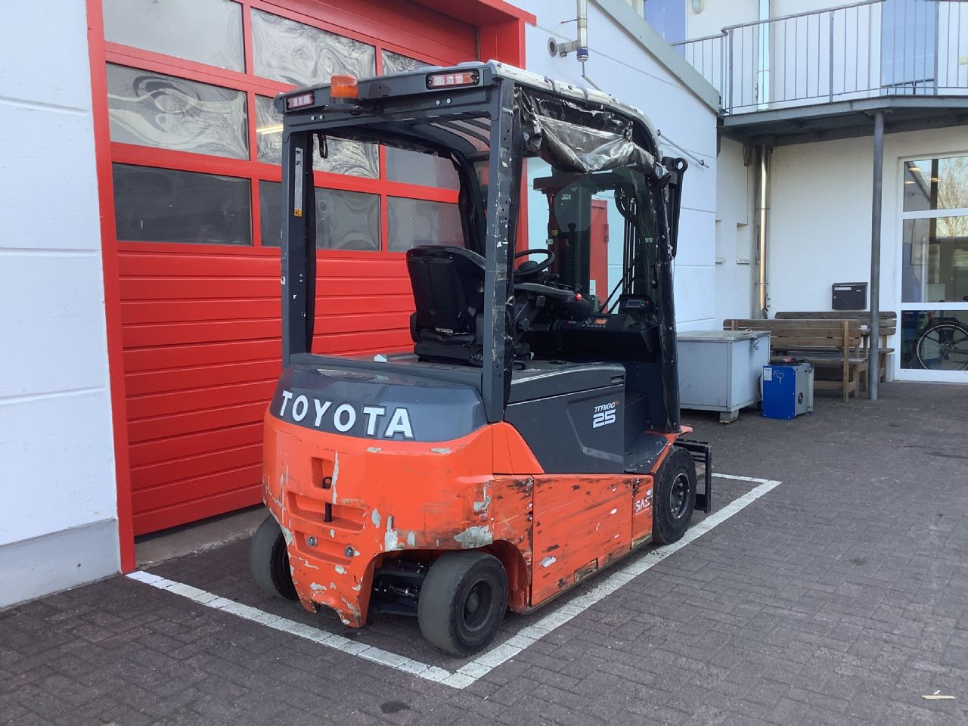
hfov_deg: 58.4
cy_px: 363
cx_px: 484
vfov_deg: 45.4
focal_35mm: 31
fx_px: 867
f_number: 2.4
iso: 40
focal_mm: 3.3
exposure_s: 1/100
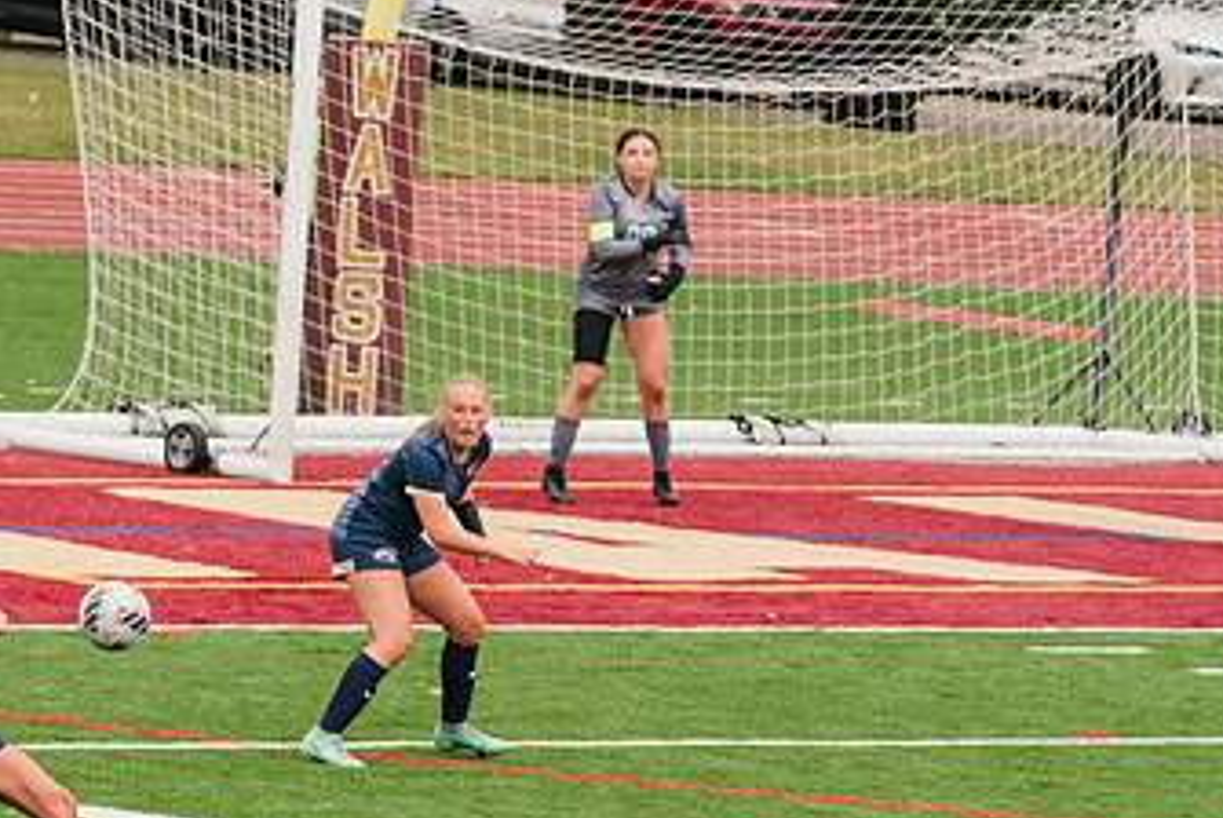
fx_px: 15878
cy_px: 882
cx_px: 441
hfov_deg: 4.4
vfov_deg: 2.9
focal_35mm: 467
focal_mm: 200
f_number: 5.6
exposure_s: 1/1600
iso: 500
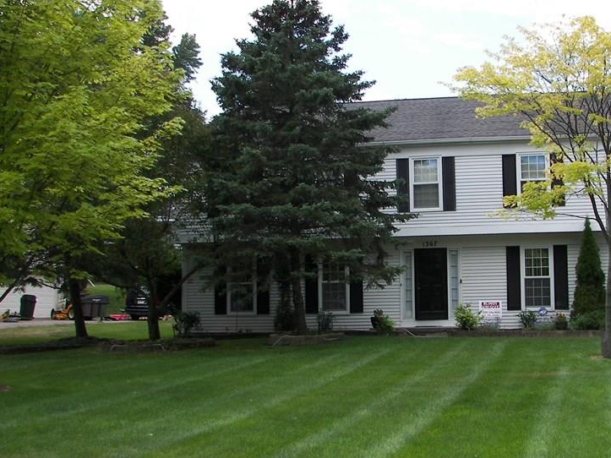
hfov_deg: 37.1
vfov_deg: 28.6
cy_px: 229
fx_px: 900
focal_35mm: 51
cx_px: 407
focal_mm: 6
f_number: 2.8
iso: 50
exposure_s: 1/400
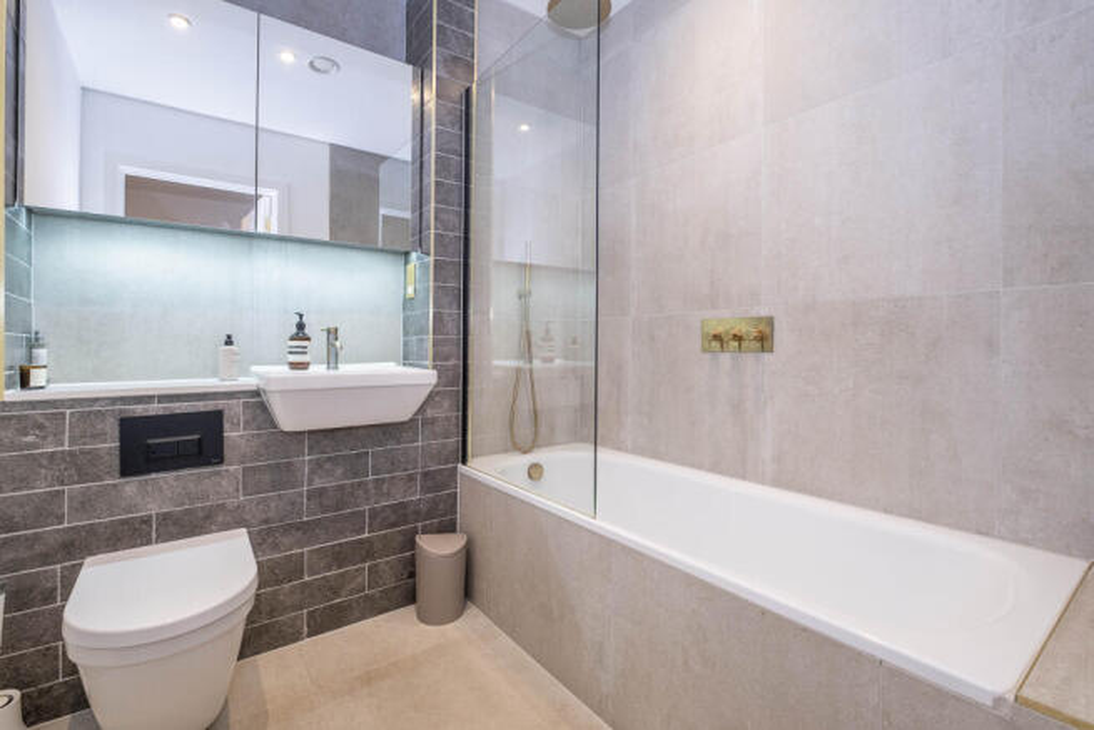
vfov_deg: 77.4
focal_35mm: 15
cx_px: 547
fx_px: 456
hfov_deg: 100.4
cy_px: 365
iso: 400
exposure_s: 1/30
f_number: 6.4
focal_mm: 10
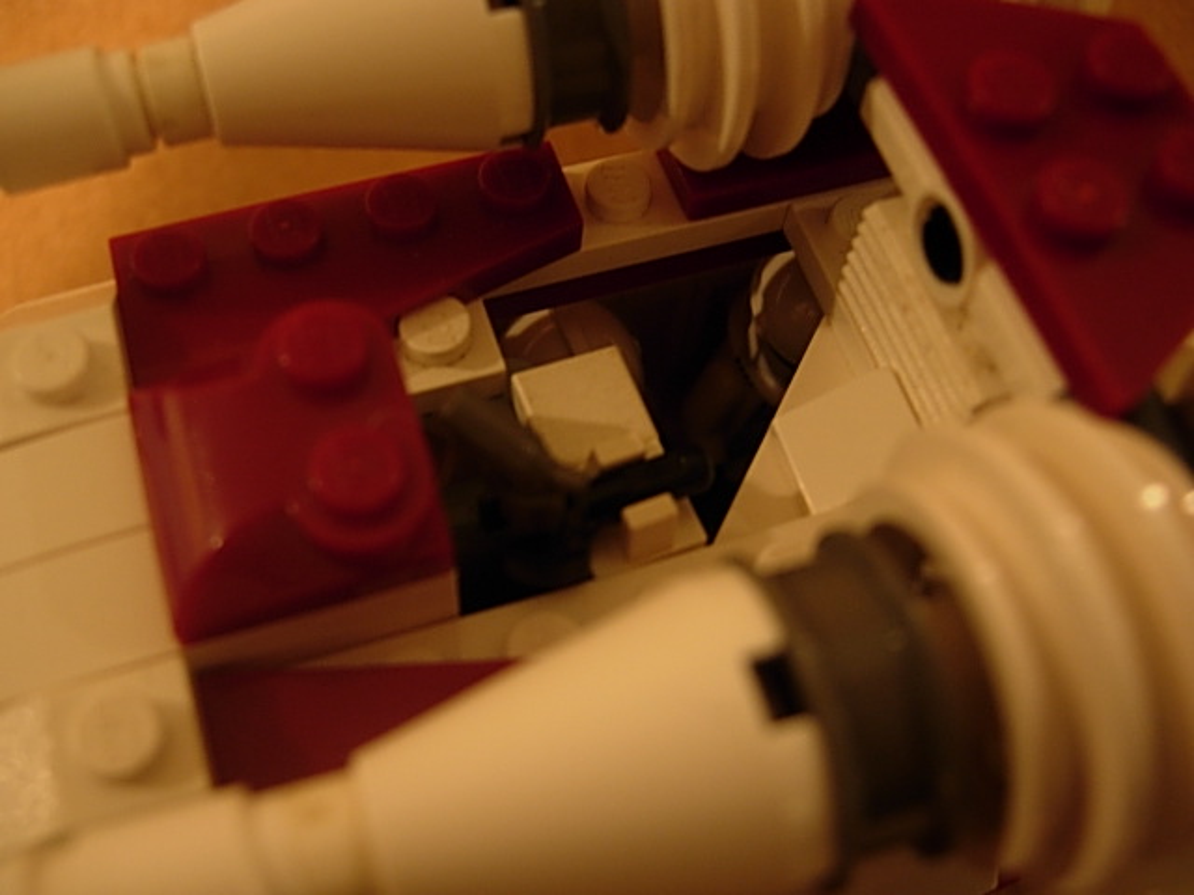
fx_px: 1242
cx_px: 597
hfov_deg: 51.4
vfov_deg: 39.7
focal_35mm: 36
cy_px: 448
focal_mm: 7.5
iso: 122
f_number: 2.7
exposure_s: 1/4
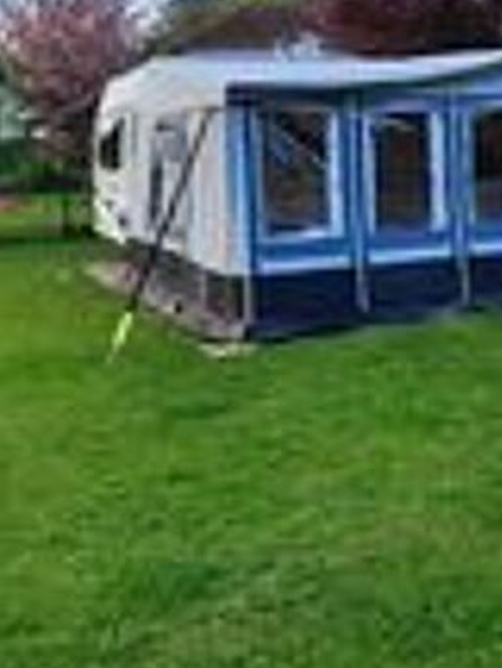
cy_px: 188
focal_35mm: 43
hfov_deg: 33.3
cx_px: 344
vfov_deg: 42.8
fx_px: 830
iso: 55
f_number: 1.88
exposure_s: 1/100
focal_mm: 5.59
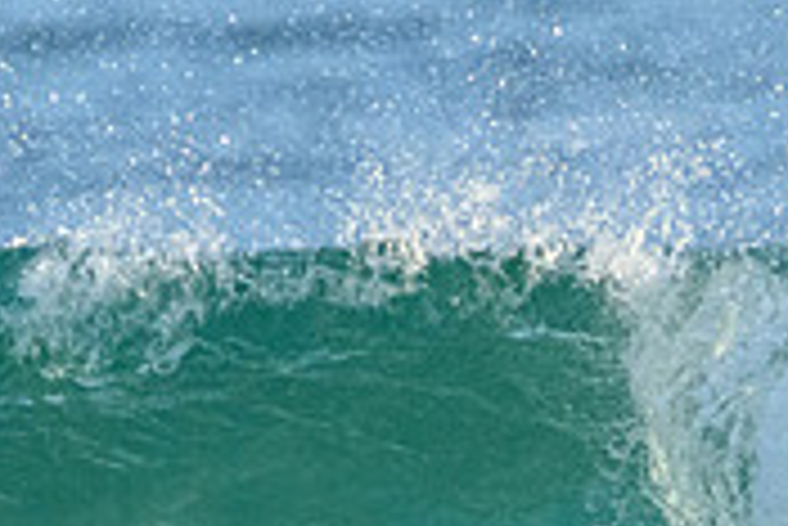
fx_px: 72729
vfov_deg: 0.4
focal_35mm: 3320
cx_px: 778
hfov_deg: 0.6
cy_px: 1044
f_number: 11
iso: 7200
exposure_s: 1/2000
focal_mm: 800
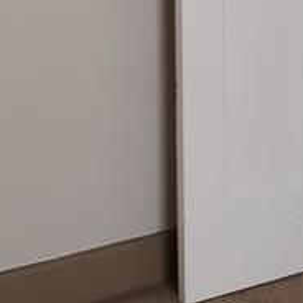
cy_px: -171
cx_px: 196
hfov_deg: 12.6
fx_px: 1367
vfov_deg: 12.0
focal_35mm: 138
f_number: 1.7
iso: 64
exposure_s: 1/40
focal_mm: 3.7
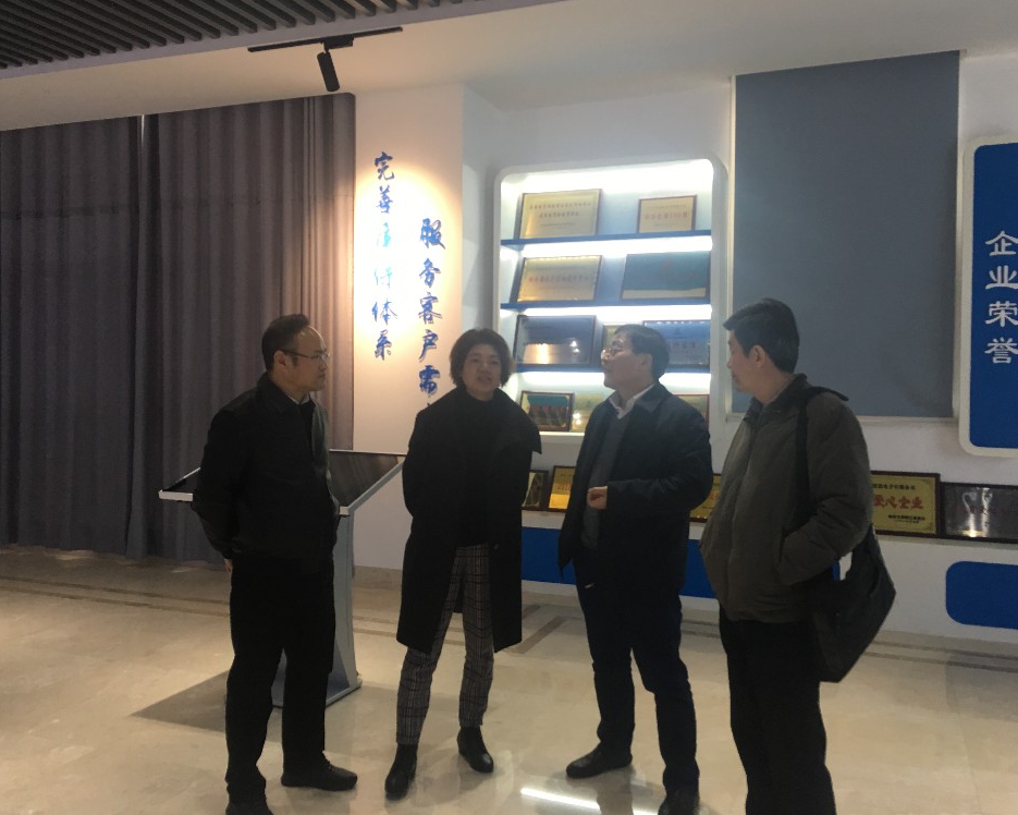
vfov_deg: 47.1
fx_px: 934
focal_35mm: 31
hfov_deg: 57.2
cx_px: 493
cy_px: 399
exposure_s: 1/33
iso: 32
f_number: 2.2
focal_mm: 4.15
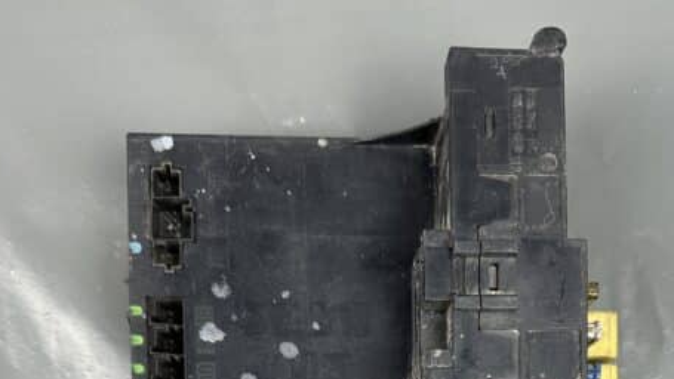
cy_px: 555
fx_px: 822
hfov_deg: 44.3
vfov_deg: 21.9
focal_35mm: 46
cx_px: 407
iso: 200
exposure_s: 1/100
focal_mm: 6.86
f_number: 1.78
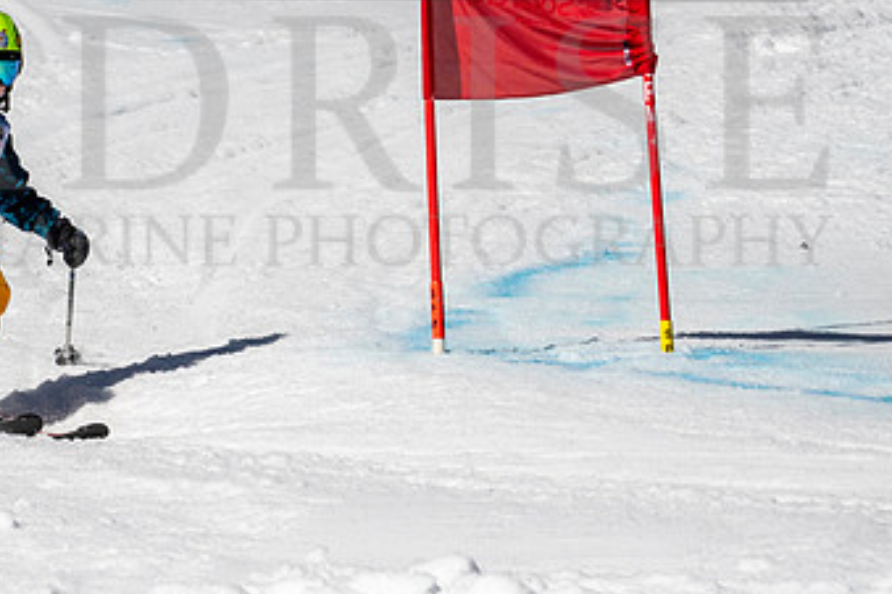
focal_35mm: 1443
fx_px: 35752
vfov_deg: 1.0
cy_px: 280
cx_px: -47
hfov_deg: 1.4
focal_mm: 400
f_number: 8
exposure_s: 1/2000
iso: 200
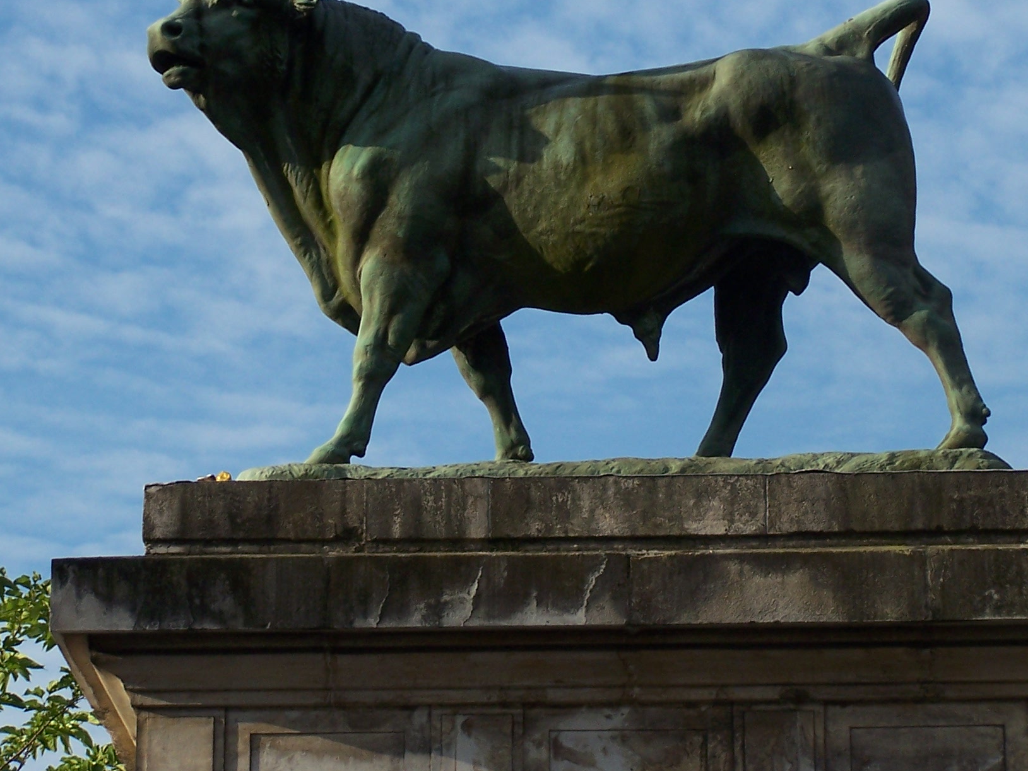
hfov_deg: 11.9
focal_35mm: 166
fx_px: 4930
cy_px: 167
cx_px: 617
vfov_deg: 8.9
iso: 80
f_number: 3.2
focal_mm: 17.5
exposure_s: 1/1000
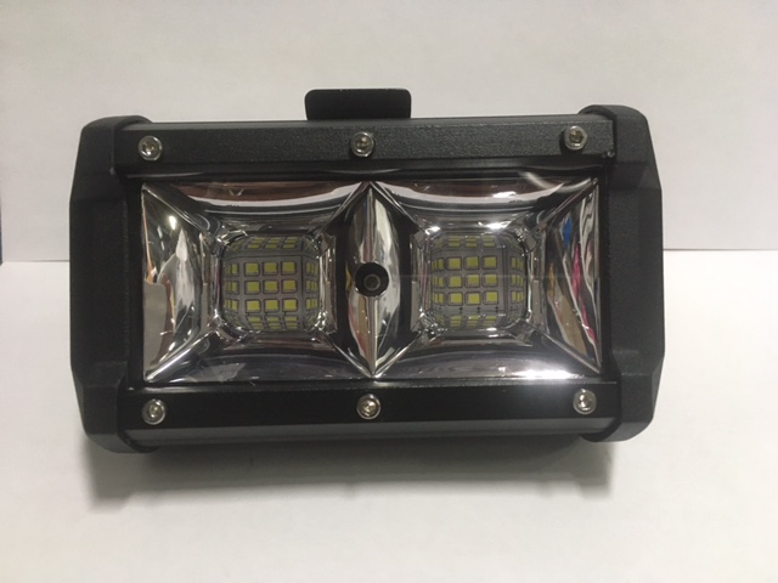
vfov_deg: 48.2
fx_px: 652
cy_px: 292
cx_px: 389
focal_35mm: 29
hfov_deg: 61.7
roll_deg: -0.3
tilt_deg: -29.6
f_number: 2.2
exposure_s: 1/20
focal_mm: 4.15
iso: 200
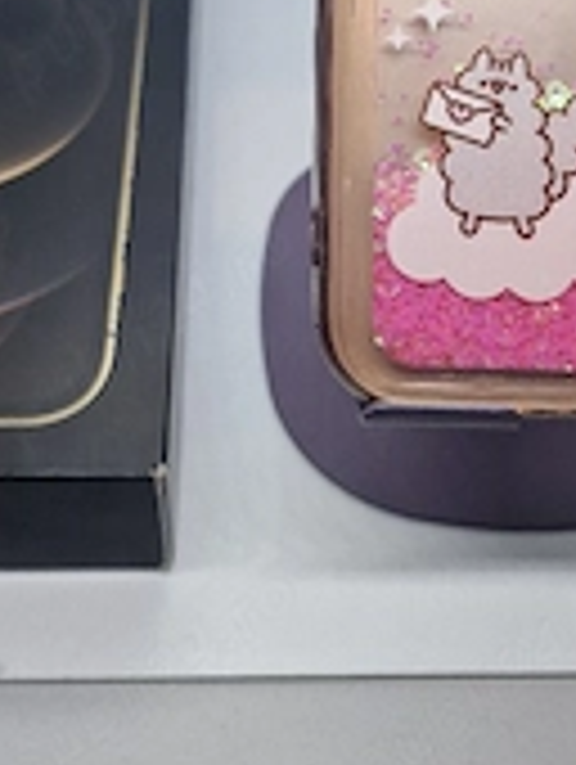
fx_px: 1195
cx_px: 238
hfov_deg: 27.1
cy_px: 36
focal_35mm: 54
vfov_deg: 33.1
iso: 50
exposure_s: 1/385
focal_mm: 6.4
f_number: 1.8
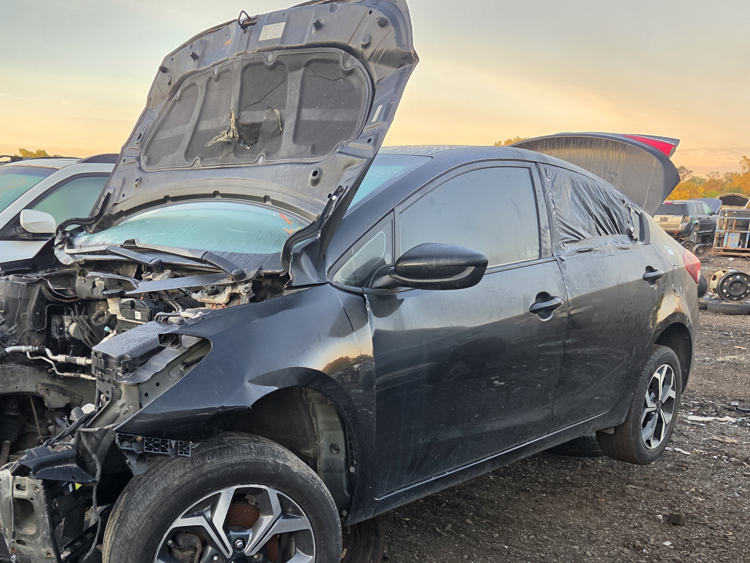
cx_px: 301
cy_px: 388
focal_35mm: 32
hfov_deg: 56.4
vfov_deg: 43.4
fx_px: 693
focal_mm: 5.4
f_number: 1.8
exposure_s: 1/180
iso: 200
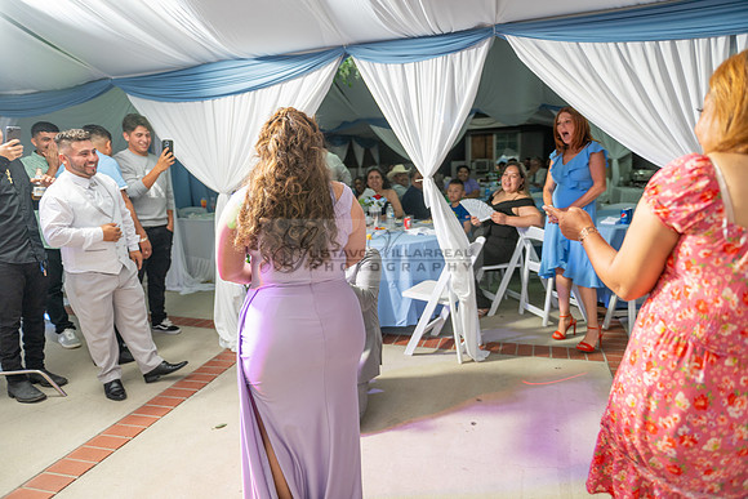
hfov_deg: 73.7
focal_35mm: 24
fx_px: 499
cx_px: 374
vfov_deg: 53.2
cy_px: 250
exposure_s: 1/125
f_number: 2.8
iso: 250
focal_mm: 24
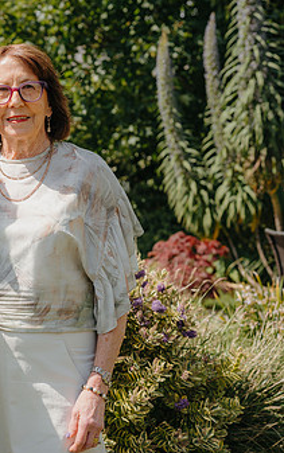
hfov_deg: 18.7
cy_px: 196
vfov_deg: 31.5
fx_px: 804
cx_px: -82
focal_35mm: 65
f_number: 2.8
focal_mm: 35
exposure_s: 1/1250
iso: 100
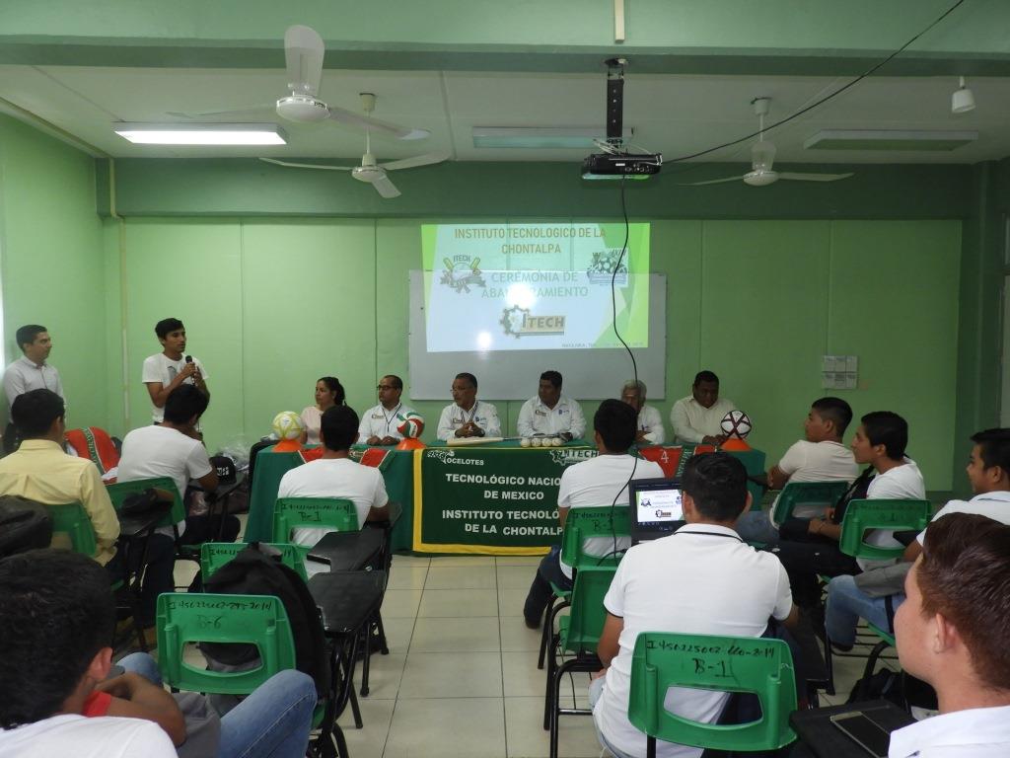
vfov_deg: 56.8
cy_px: 379
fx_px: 700
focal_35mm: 24
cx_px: 505
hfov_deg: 71.6
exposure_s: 1/30
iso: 180
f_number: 3.3
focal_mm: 4.3
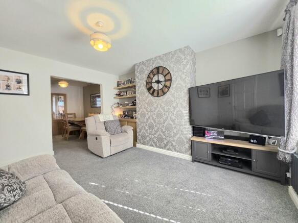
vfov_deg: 89.9
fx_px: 112
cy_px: 112
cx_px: 149
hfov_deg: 106.2
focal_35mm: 13
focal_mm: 2.2
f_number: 1.9
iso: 80
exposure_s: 1/101
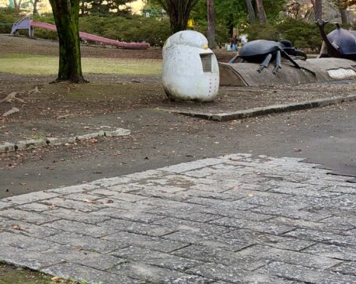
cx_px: -61
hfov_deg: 24.5
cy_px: 18
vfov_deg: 21.0
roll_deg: +1.4
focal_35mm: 71
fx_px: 748
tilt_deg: +3.0
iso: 50
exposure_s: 1/202
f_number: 1.48
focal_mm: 6.93
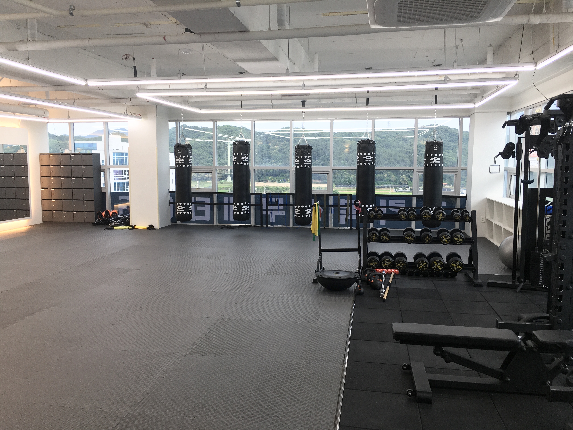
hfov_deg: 61.7
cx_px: 286
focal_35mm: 29
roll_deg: +0.4
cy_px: 215
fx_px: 480
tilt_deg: -5.5
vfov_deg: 48.2
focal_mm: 4.15
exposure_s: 1/40
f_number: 2.2
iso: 25
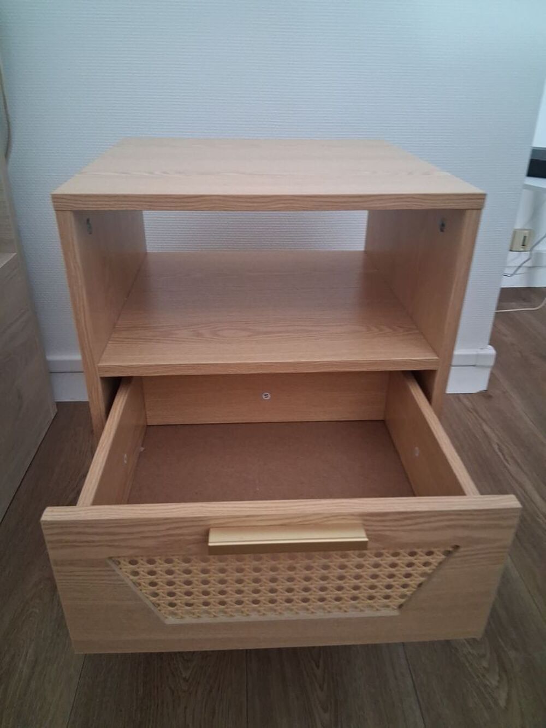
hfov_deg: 53.1
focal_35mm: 26
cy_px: 364
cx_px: 273
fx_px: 547
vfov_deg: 67.3
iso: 400
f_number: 1.8
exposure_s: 1/30
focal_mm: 3.98
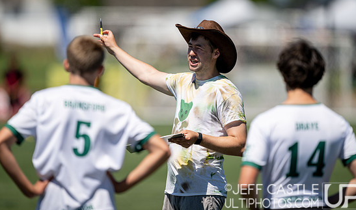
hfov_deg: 4.8
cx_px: 178
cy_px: 89
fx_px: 4233
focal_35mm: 443
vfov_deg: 2.8
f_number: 2.8
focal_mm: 400
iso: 64
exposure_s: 1/2500
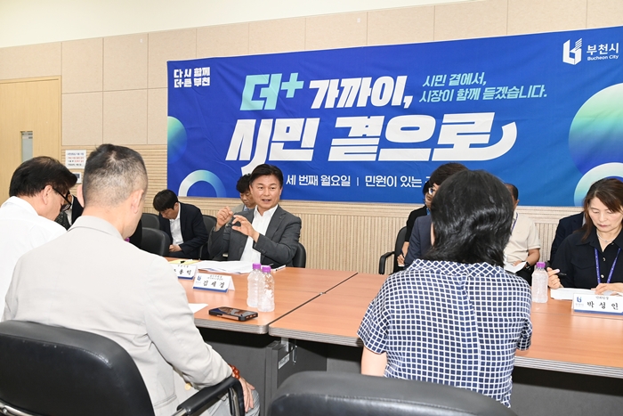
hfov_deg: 63.6
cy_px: 208
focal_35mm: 29
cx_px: 312
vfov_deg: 45.0
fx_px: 502
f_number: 5.6
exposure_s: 1/160
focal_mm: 29
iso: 2500
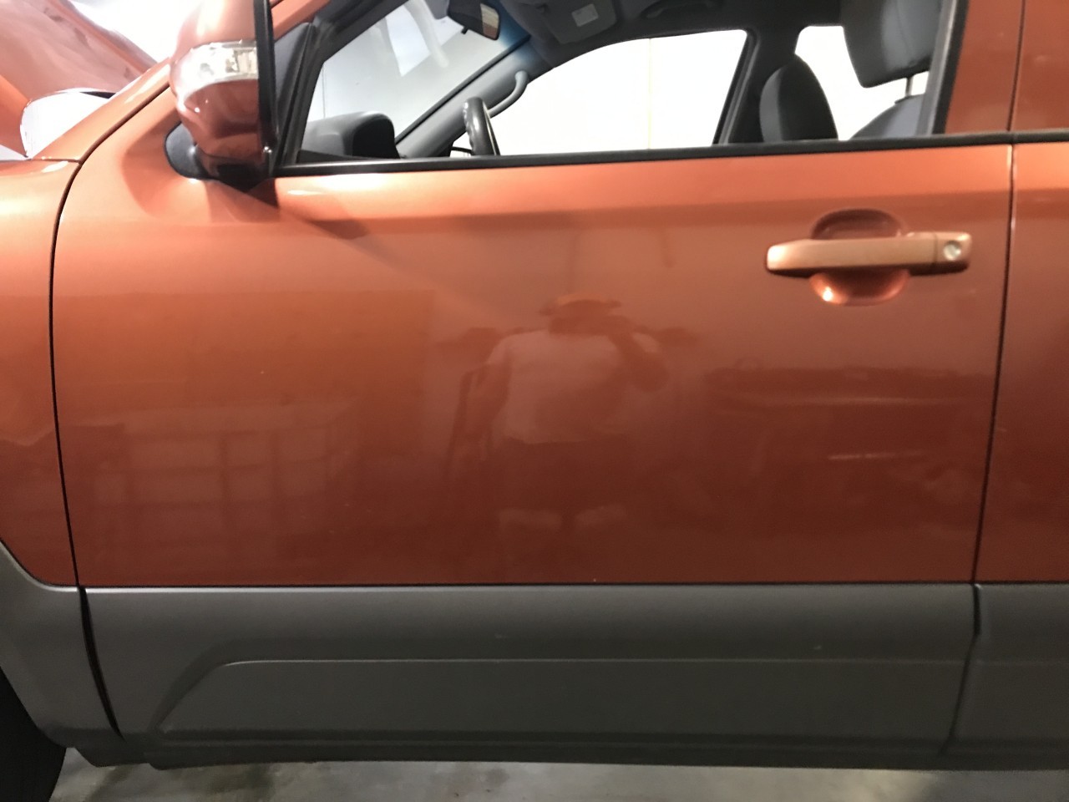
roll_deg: +0.4
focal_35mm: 28
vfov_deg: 49.7
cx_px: 534
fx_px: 865
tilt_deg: -10.2
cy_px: 401
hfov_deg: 63.4
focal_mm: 3.99
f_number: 1.8
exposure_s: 1/15
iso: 100
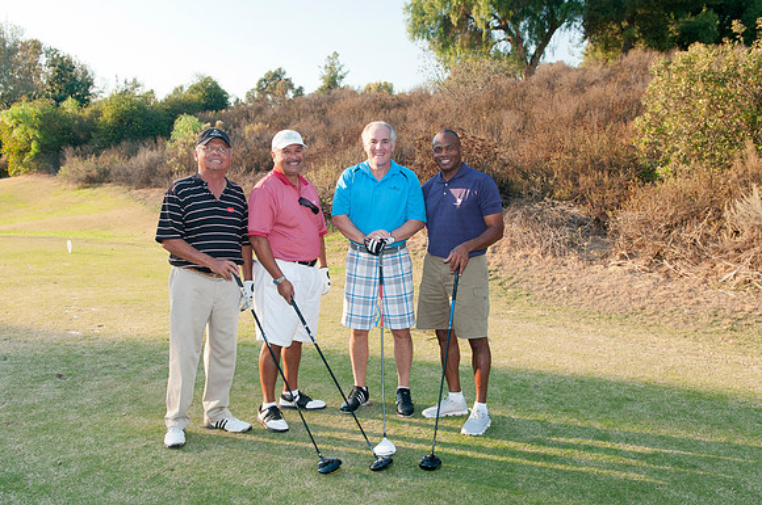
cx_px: 381
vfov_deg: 38.3
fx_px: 729
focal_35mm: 34
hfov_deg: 55.2
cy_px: 252
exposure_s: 1/125
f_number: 5.6
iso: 400
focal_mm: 23
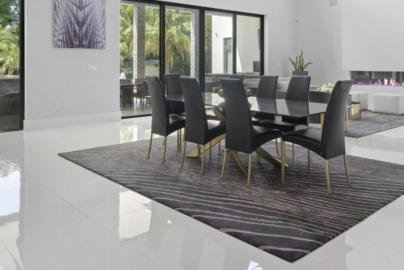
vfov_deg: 38.8
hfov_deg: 57.2
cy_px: 62
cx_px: 211
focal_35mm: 33
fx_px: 370
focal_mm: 14
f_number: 9
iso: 100
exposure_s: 1/6
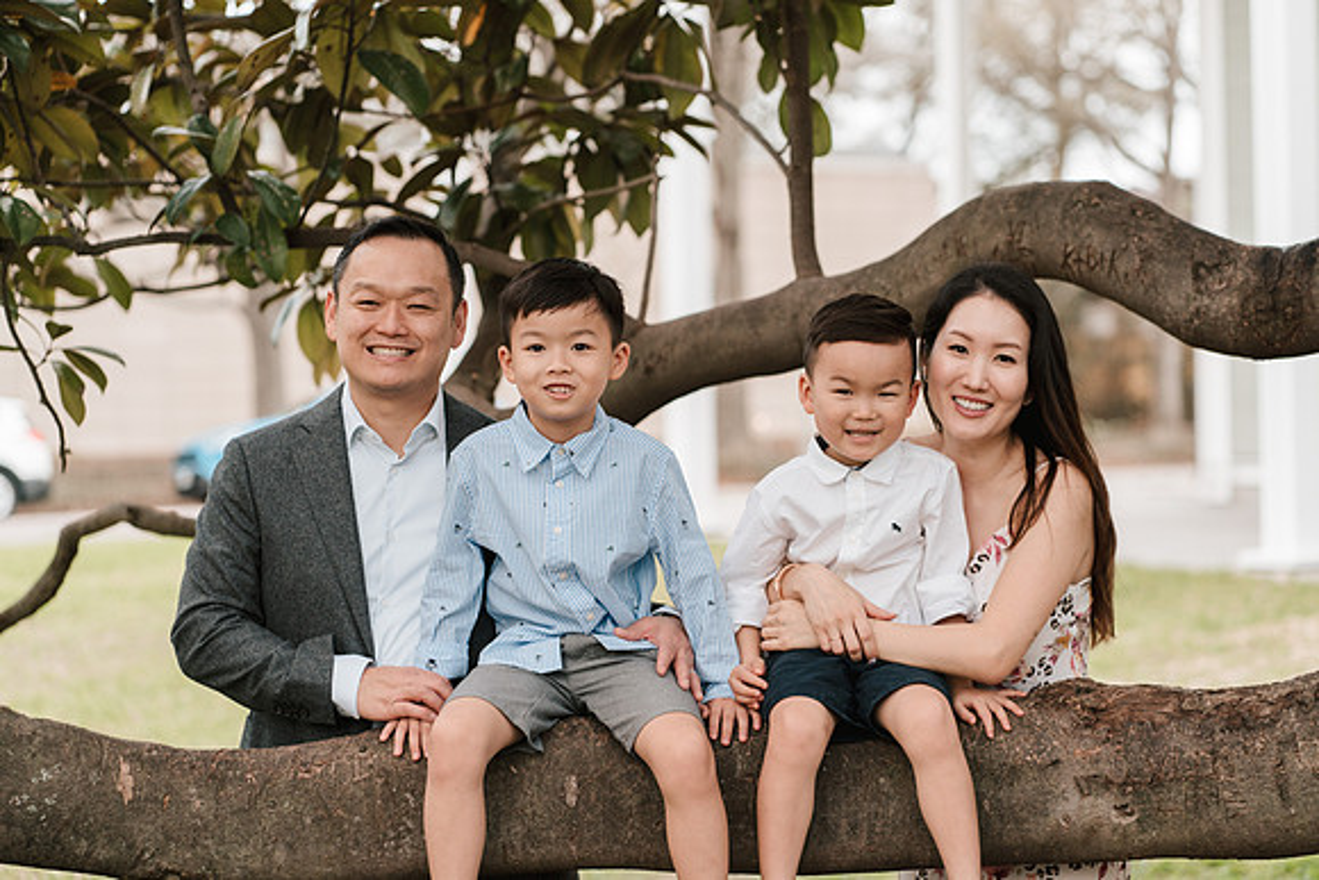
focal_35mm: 85
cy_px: 440
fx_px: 3115
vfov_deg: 16.1
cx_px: 660
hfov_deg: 23.9
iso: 1000
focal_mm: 85
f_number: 3.2
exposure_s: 1/250
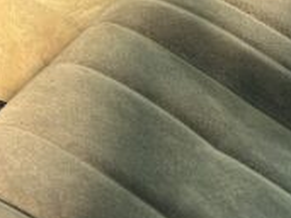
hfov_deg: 18.6
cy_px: -106
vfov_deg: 13.3
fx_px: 882
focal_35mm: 105
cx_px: 213
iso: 125
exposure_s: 1/120
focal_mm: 5.7
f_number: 1.5
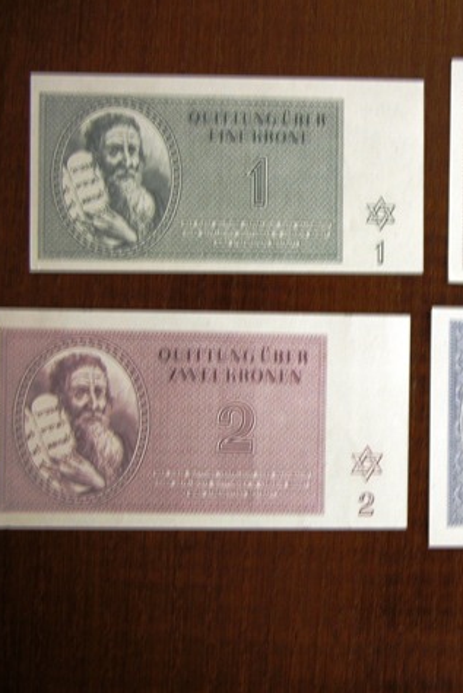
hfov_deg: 19.0
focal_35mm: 70
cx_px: 450
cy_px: 344
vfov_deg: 28.8
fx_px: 1349
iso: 100
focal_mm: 12.7
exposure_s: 1/22.4
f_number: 3
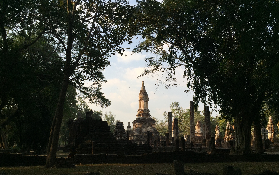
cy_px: 104
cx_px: 139
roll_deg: -0.8
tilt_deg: +10.4
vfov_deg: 40.4
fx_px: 236
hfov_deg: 61.2
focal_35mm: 31
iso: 32
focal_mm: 4.15
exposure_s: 1/1364
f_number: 2.2
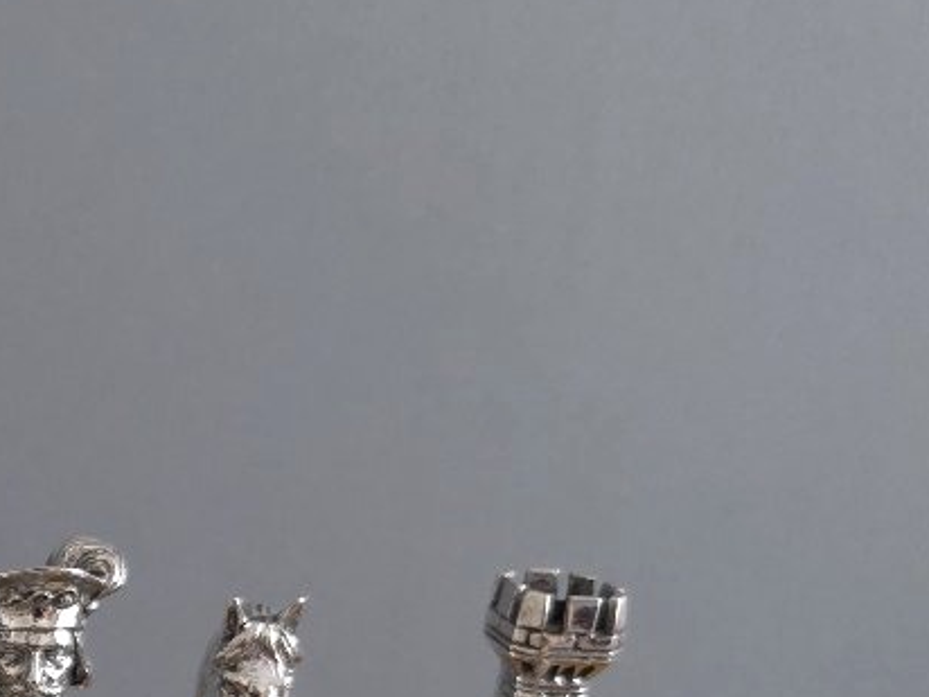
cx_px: -372
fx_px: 1798
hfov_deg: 24.2
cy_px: 767
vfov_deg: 20.9
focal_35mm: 67
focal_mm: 6.5
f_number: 1.4
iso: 200
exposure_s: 1/125
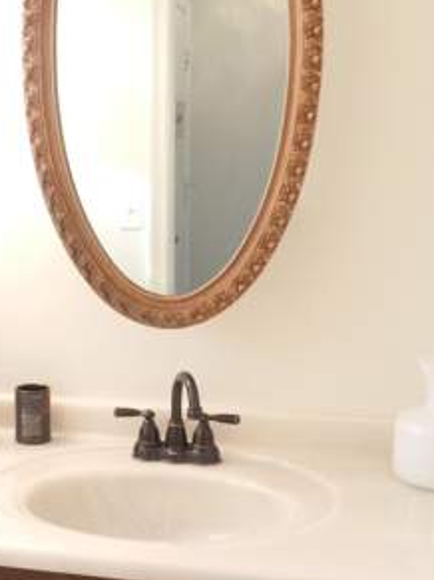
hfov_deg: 26.1
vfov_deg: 34.9
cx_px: 98
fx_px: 920
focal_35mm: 55
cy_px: 343
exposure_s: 1/20
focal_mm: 4.5
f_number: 3.5
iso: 400
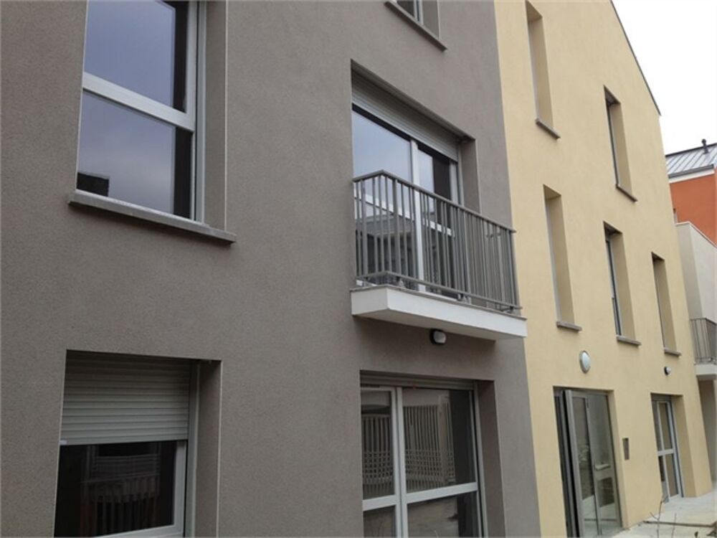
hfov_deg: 52.6
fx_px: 725
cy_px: 269
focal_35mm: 35
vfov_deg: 40.7
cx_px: 358
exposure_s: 1/154
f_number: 2.4
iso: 64
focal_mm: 4.28
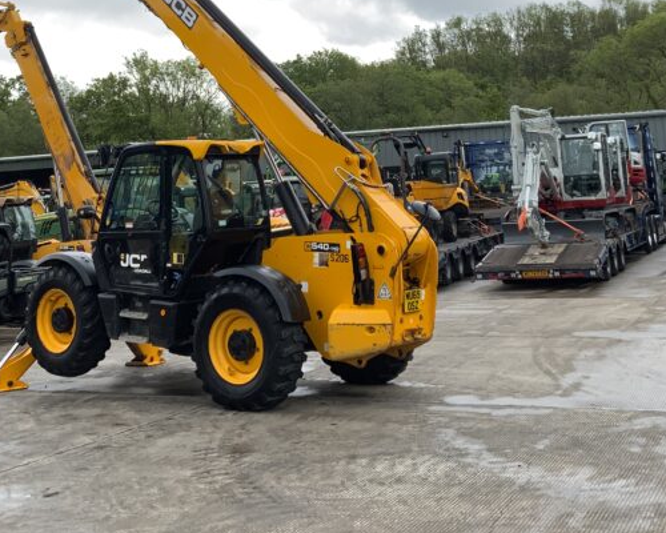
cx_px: 286
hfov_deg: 32.4
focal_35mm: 58
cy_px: 28
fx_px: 1143
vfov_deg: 25.2
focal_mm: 3
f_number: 1.8
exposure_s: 1/180
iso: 16
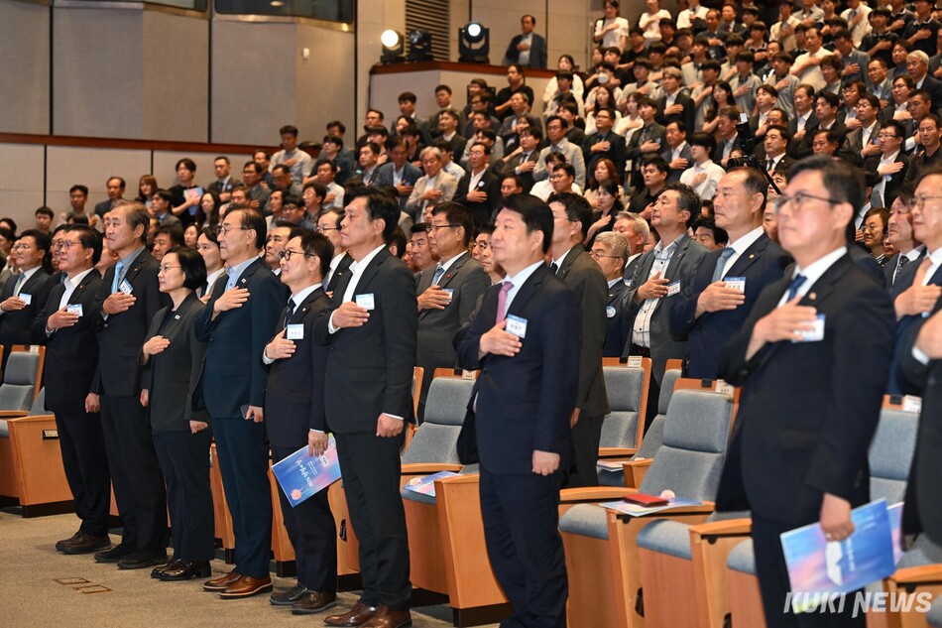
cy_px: 314
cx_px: 471
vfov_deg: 17.7
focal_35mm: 77
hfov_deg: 26.3
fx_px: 2014
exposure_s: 1/320
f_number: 3.5
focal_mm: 77
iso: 5000
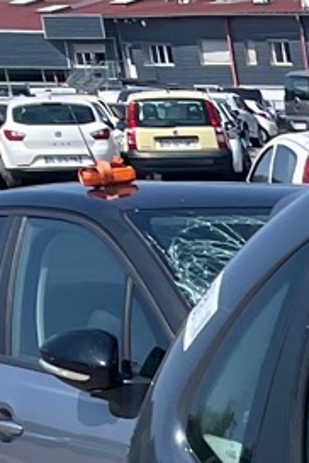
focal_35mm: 178
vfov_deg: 10.1
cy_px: 1094
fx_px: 2292
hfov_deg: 5.8
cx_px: 1465
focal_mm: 4.2
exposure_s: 1/4000
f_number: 1.6
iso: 32
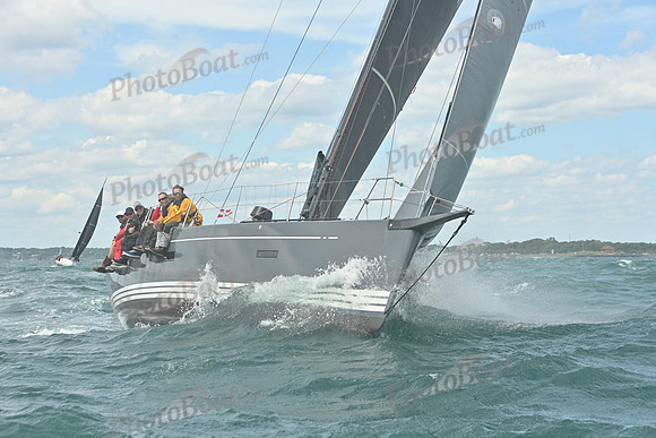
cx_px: 328
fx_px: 1549
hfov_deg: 23.9
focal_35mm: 85
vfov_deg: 16.1
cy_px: 219
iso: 320
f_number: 8
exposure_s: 1/1250
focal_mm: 85
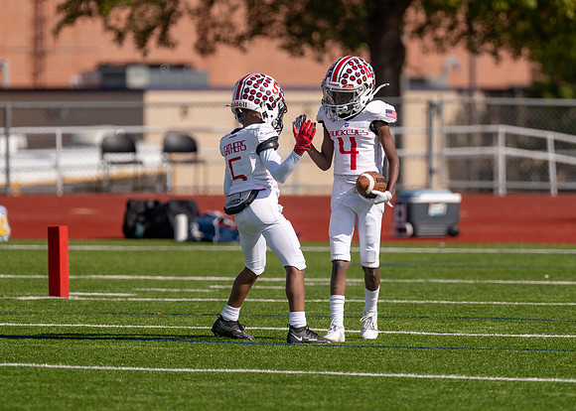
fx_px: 6903
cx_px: 342
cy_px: 204
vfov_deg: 3.4
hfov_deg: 4.8
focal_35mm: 422
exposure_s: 1/3200
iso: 160
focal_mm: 280
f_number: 4
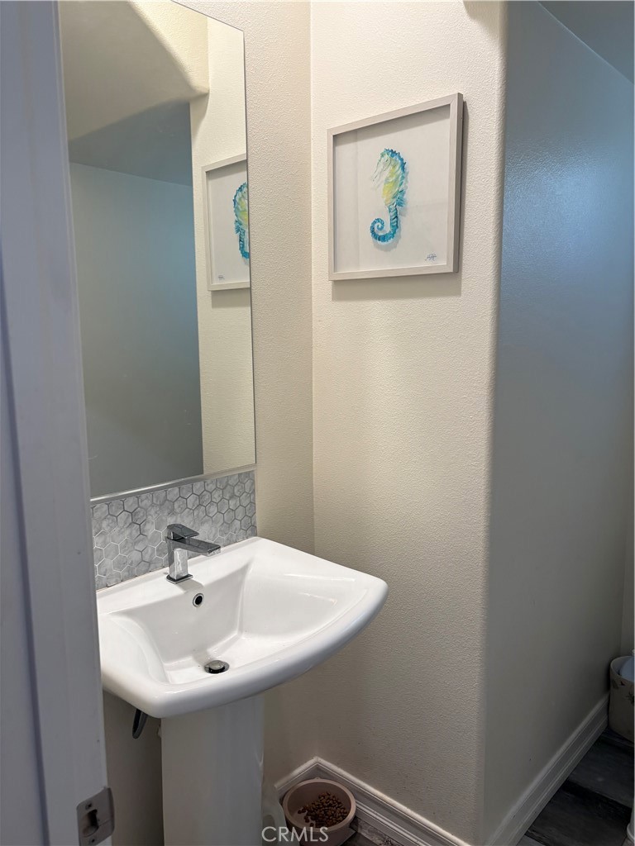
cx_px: 318
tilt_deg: -6.7
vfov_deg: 67.3
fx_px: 636
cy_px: 423
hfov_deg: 53.1
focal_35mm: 26
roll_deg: +0.8
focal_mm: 5.96
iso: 125
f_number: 1.6
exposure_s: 1/120
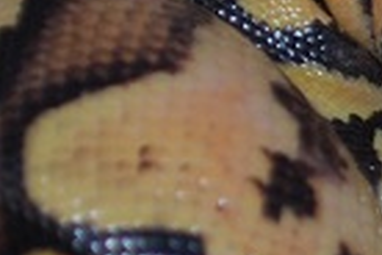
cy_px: 308
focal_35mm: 627
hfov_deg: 3.2
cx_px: 1135
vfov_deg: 2.2
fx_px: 6651
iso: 200
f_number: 5.6
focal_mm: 55
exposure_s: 1/60
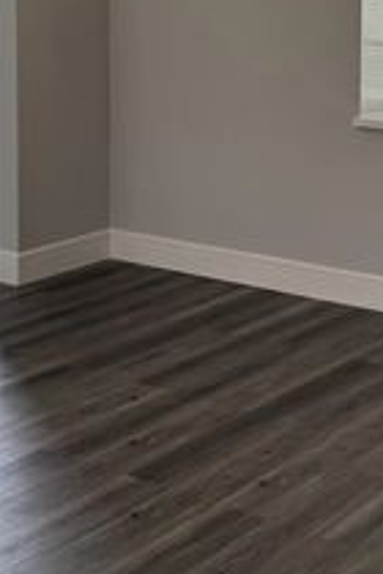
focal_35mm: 76
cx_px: 391
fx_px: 1213
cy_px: 57
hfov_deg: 17.5
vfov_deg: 25.8
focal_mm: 6.76
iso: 80
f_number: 1.78
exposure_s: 1/120
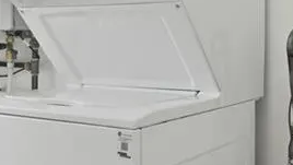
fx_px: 435
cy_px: 34
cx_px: 257
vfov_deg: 21.2
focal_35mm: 56
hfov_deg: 35.3
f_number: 16
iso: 400
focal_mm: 14
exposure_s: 1/10
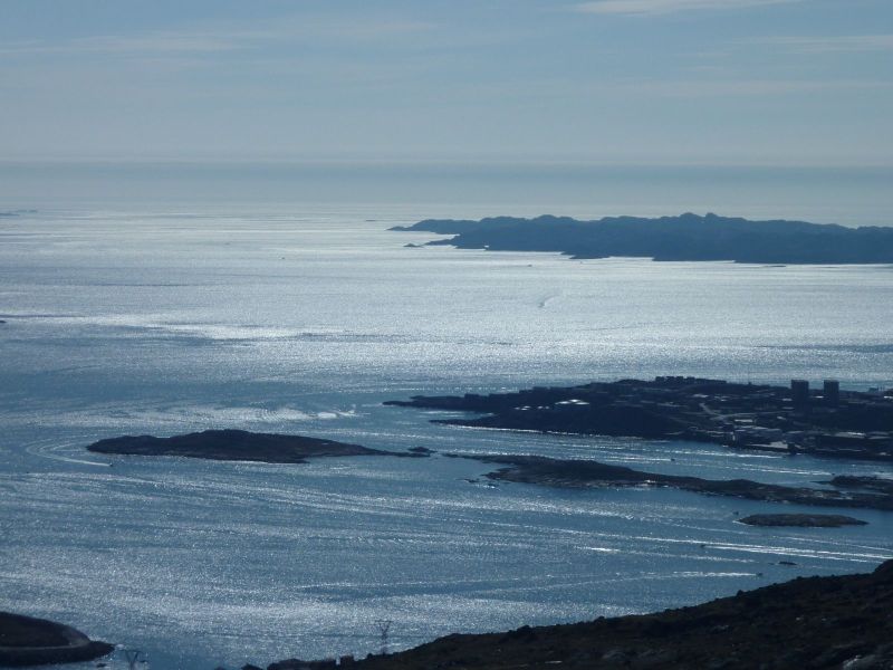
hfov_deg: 14.4
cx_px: 446
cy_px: 335
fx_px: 3534
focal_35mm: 137
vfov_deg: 10.8
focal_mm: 22.5
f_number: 6.3
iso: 80
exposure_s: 1/2000
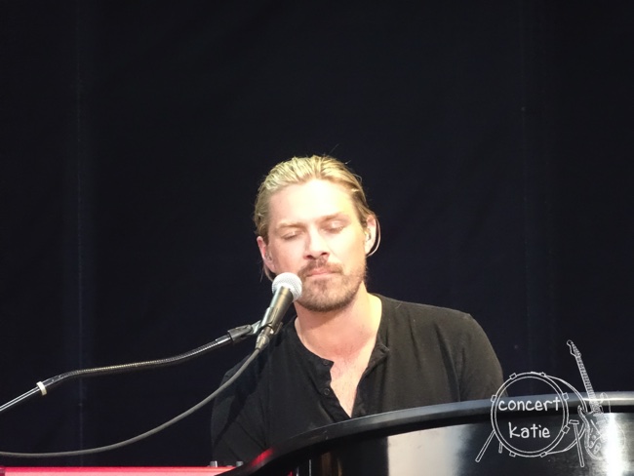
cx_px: 317
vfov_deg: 3.9
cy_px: 238
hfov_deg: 5.3
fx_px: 6907
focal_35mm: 377
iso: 2000
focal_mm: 64.38
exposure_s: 1/50
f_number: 6.3
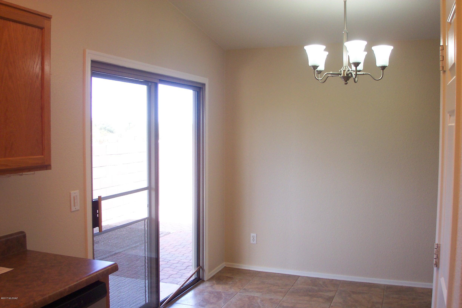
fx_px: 449
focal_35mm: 35
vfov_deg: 37.9
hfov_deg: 54.4
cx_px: 231
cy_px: 154
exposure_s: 1/90
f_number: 2.8
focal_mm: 7.5
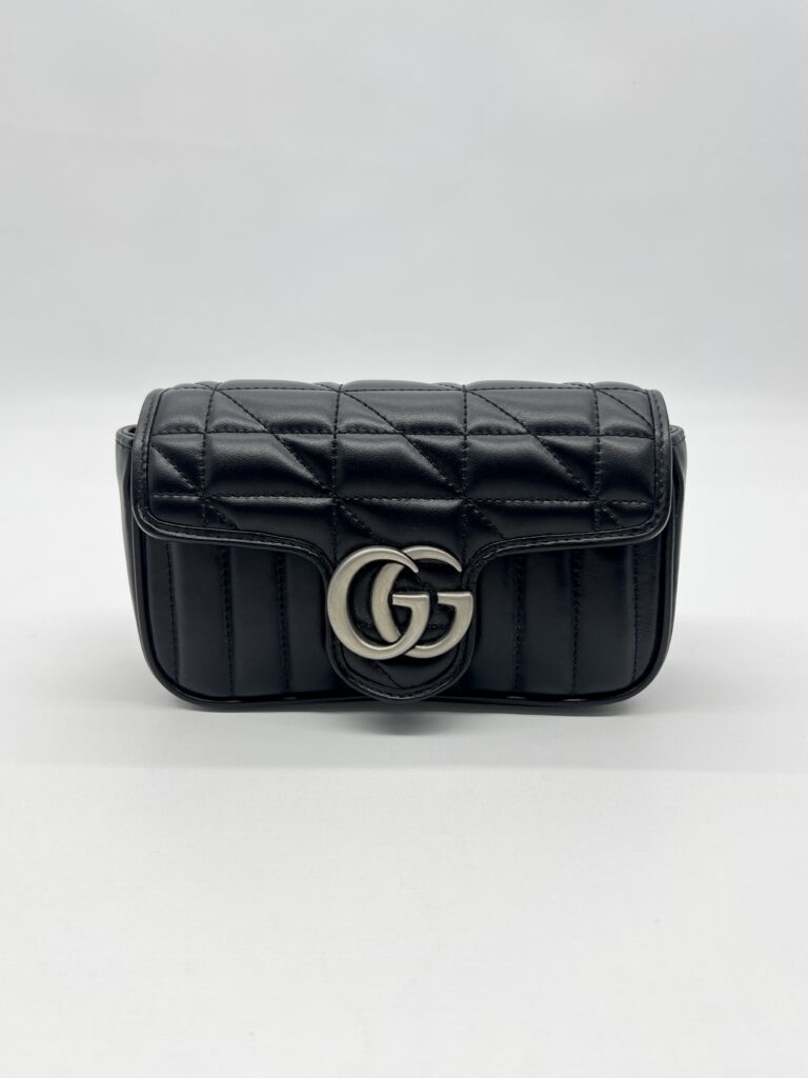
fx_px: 809
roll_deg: +0.4
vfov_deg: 67.3
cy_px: 539
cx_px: 404
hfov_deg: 53.1
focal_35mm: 26
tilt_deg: -17.9
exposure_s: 1/139
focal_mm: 5.7
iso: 32
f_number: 1.5
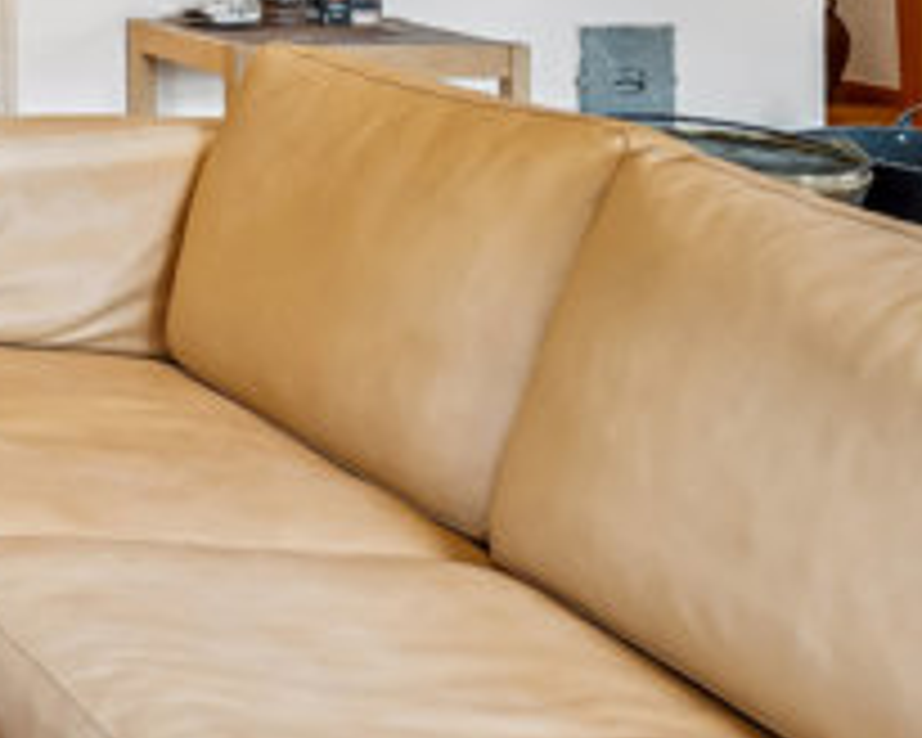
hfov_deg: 20.3
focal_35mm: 66
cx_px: -751
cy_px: -259
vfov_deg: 20.8
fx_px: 1801
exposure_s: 1/4
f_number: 8
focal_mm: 18
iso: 200
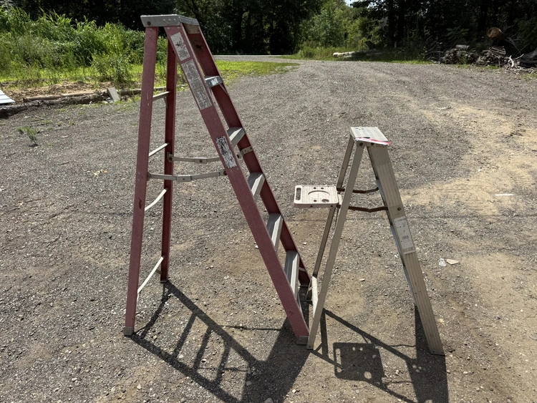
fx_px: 372
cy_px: 202
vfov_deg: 56.8
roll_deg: +0.5
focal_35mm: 24
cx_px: 268
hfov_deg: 71.6
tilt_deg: -22.4
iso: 80
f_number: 1.78
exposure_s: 1/4405
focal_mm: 6.76
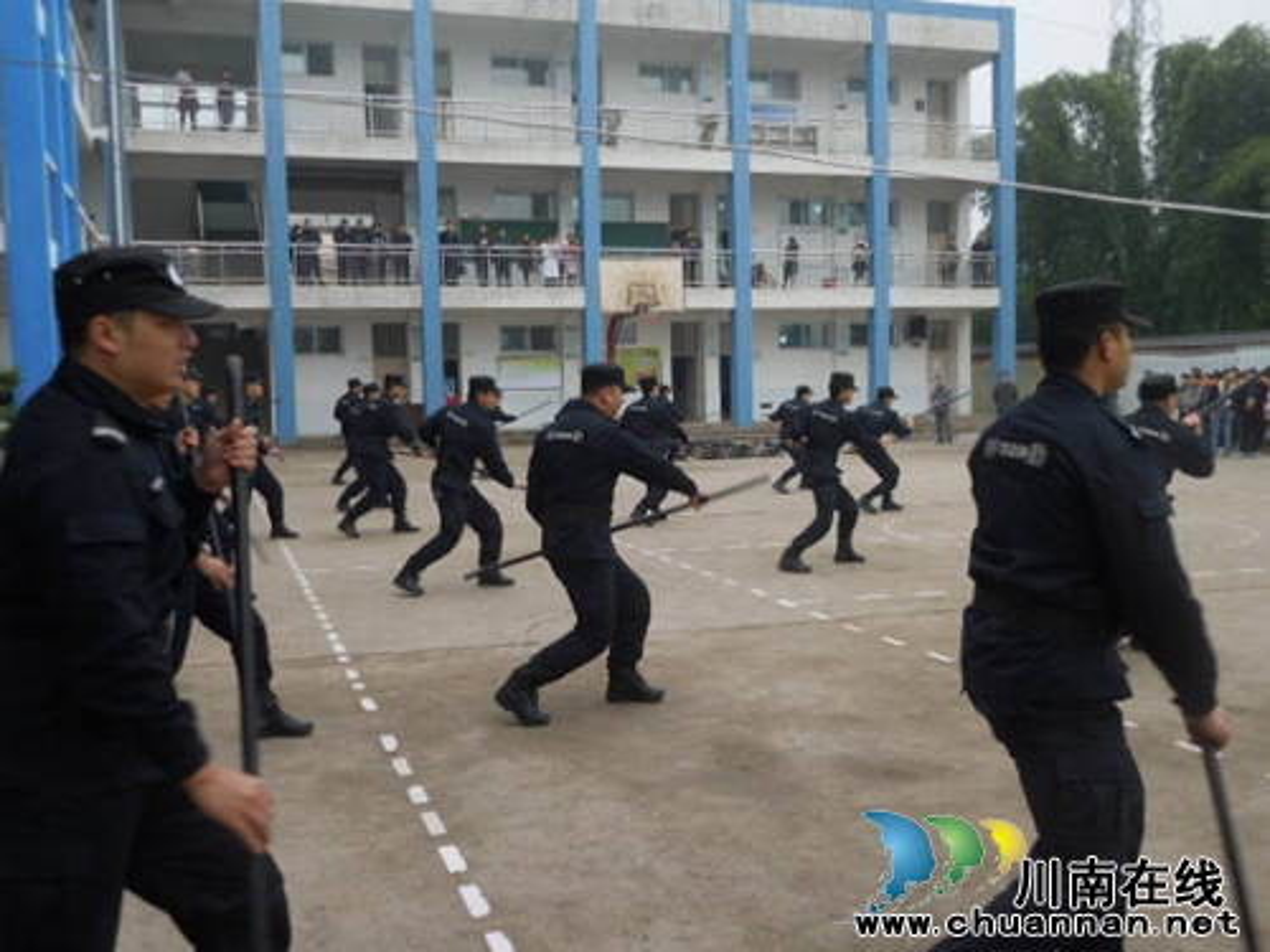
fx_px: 1211
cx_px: 635
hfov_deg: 55.4
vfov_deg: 42.9
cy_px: 476
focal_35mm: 33
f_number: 3.7
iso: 125
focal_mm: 5.9
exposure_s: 1/160
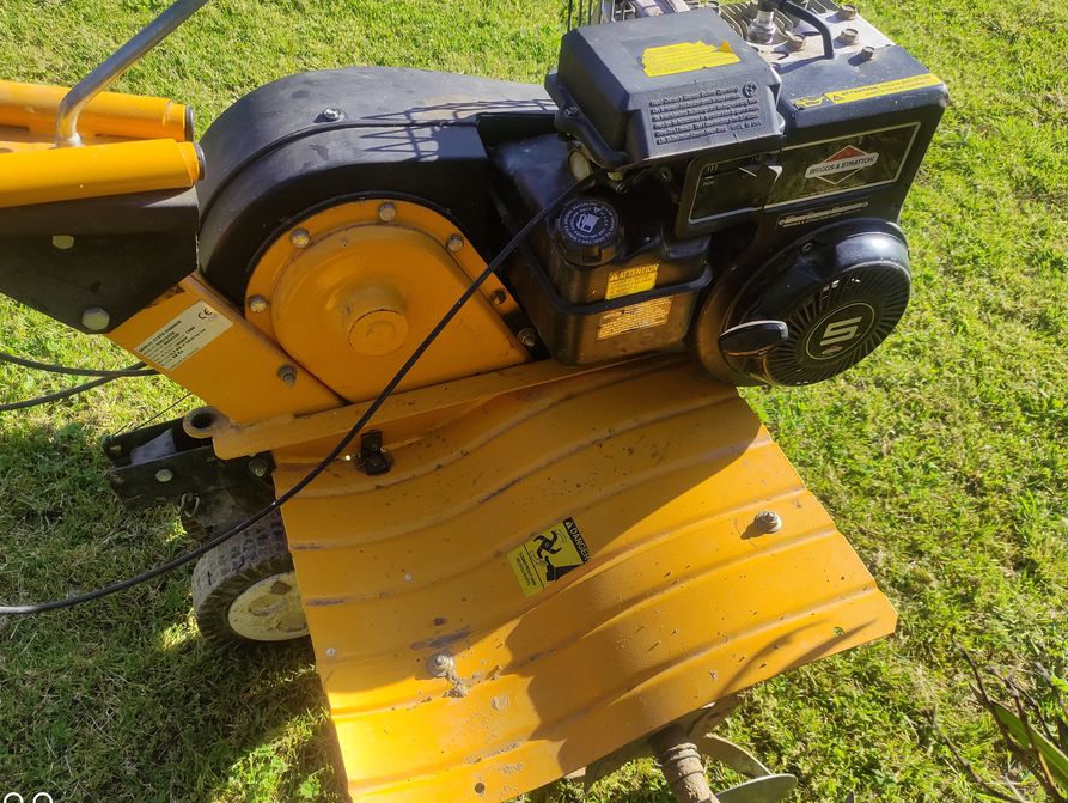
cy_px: 428
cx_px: 504
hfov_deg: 63.4
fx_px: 864
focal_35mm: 28
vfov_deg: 49.8
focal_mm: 5.43
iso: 100
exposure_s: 1/1163
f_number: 1.89
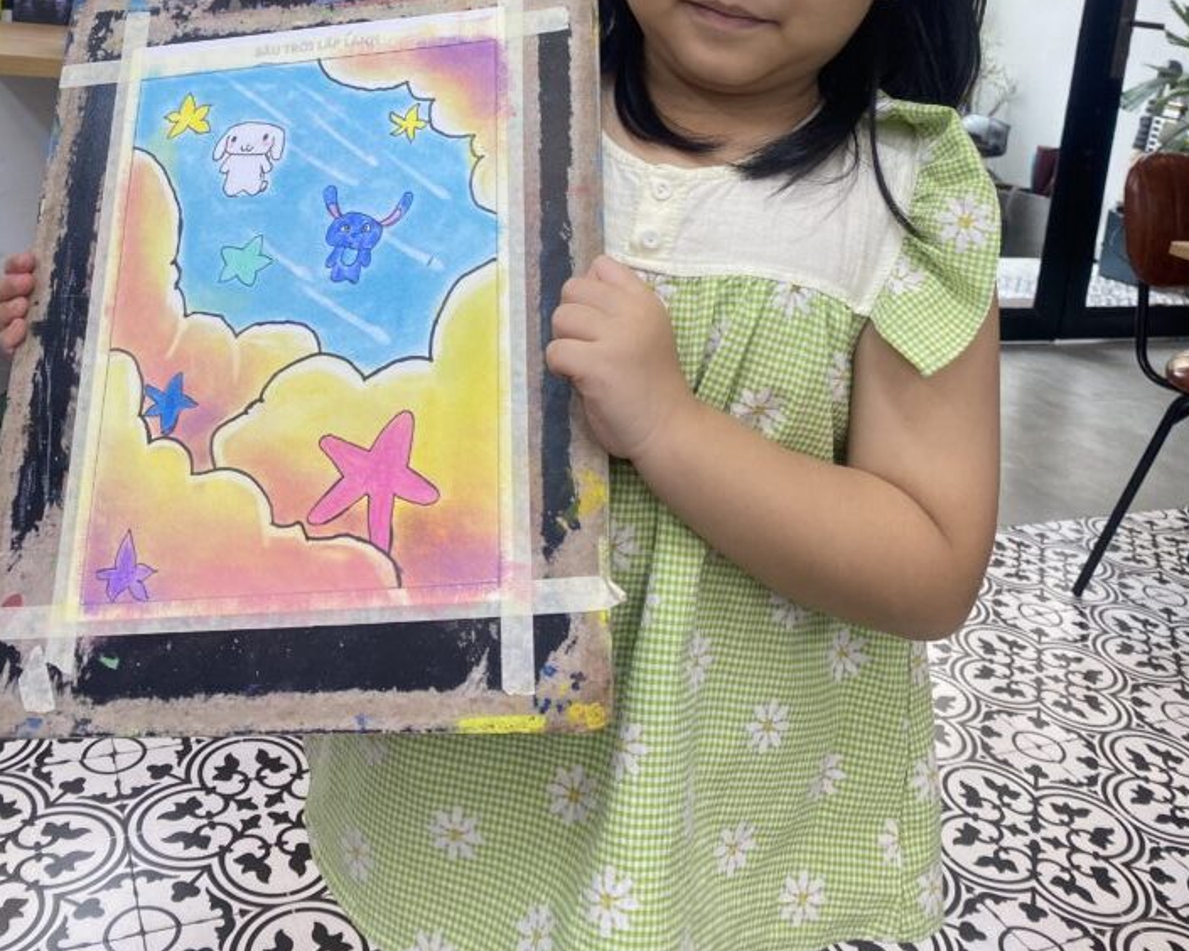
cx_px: 575
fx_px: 1267
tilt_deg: -6.3
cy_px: 152
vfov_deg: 39.1
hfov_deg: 50.3
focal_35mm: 36
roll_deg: -7.5
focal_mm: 4.25
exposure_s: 1/122
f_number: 1.8
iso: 64
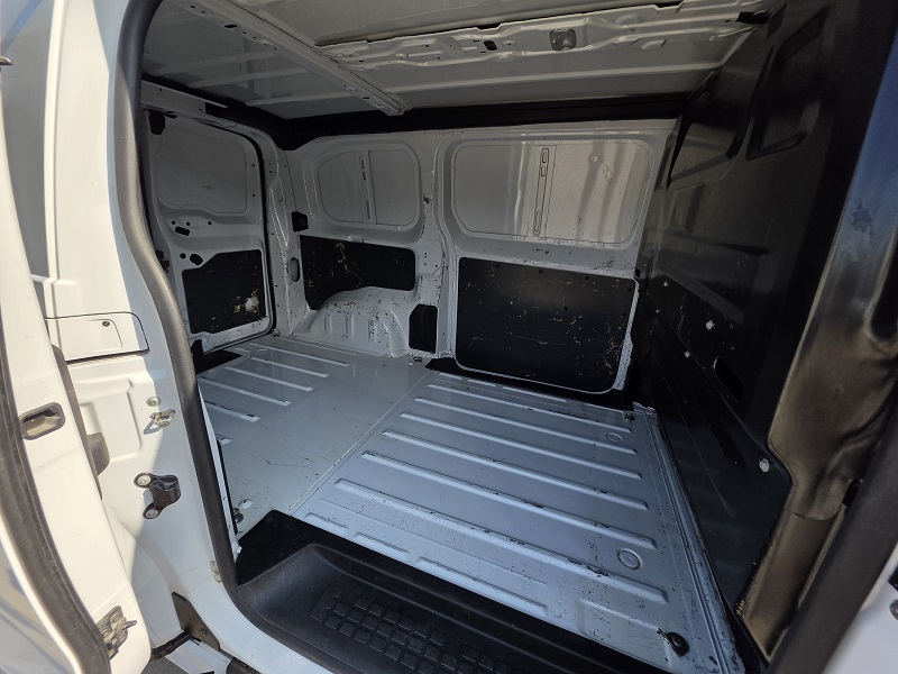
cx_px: 449
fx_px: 337
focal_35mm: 13
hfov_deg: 106.2
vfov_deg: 89.9
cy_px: 337
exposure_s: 1/769
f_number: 1.9
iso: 32
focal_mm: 2.2
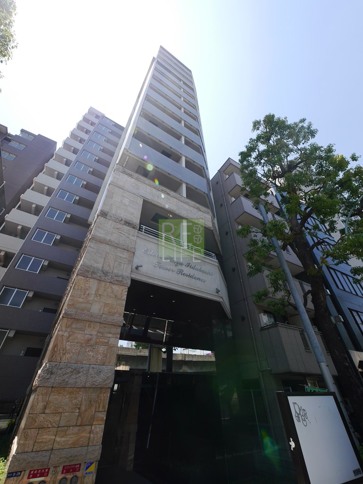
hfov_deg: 85.7
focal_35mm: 14
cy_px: 242
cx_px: 182
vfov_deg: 102.1
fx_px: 196
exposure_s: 1/320
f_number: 6.3
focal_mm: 7
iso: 160
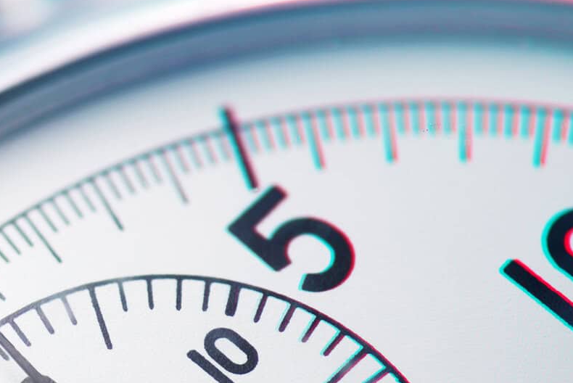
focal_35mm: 167
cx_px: -159
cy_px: 301
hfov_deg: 12.0
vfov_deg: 8.2
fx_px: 2660
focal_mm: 60
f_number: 5.6
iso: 100
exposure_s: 1/160
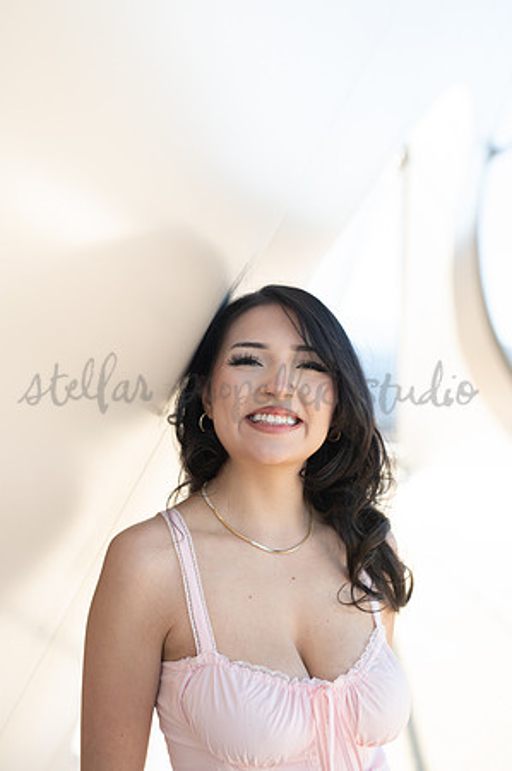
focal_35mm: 50
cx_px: 256
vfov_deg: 39.6
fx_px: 1069
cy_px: 386
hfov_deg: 26.9
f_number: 2.8
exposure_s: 1/320
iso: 125
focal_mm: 50
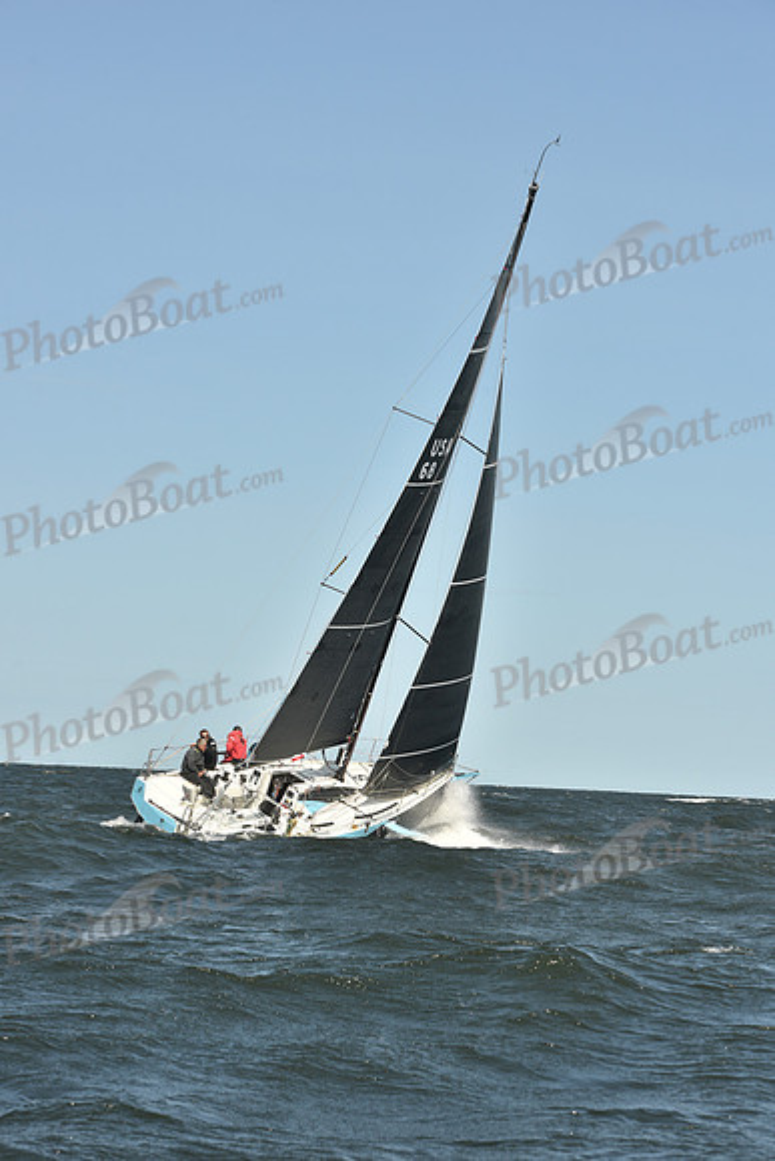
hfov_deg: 15.2
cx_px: 388
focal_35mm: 90
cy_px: 580
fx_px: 2904
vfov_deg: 22.6
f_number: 9
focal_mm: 90
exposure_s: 1/800
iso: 250
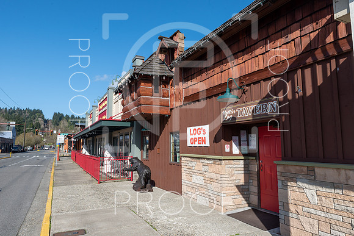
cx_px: 177
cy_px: 118
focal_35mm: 24
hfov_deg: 73.7
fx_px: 236
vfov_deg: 53.2
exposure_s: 1/250
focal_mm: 24
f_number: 14
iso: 200
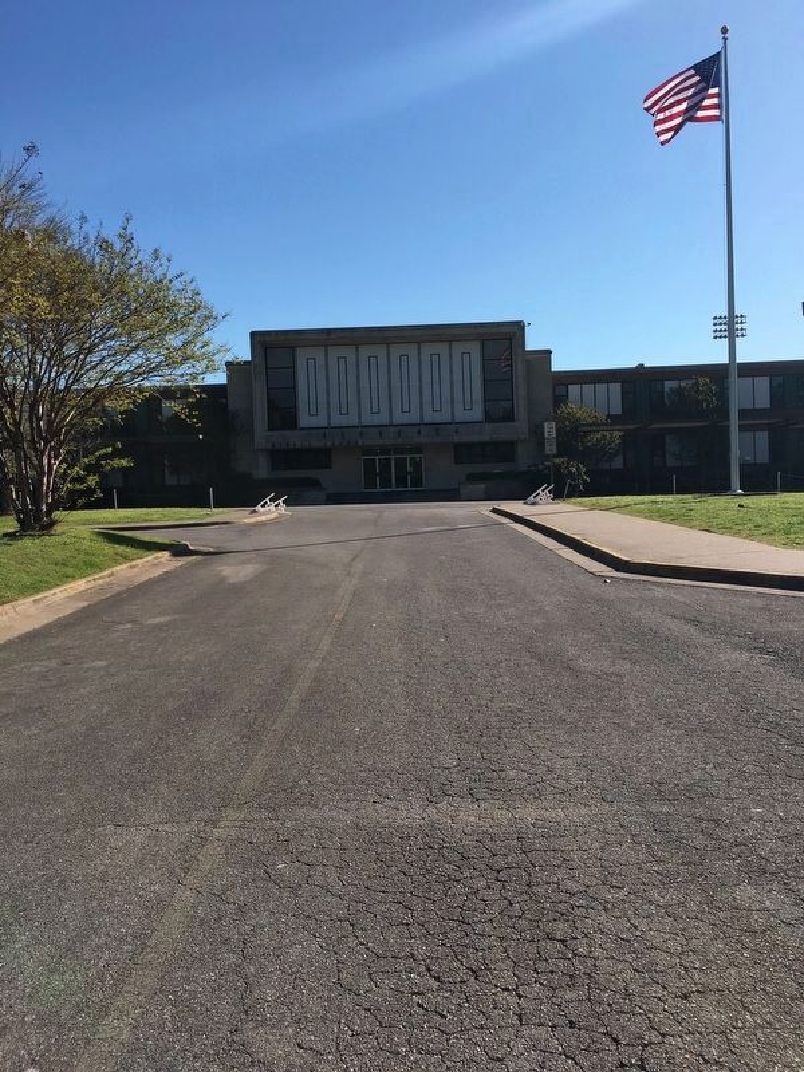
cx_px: 402
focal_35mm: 29
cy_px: 536
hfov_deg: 48.2
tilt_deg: -3.0
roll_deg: +1.6
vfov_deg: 61.7
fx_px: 898
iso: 25
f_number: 2.2
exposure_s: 1/2079
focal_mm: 4.15
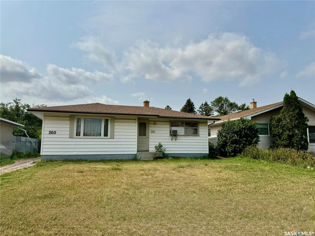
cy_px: 118
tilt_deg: +7.8
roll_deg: +0.0
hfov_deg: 71.6
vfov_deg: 56.8
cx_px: 158
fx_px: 218
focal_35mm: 24
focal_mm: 6.76
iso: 80
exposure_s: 1/9009
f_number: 1.78
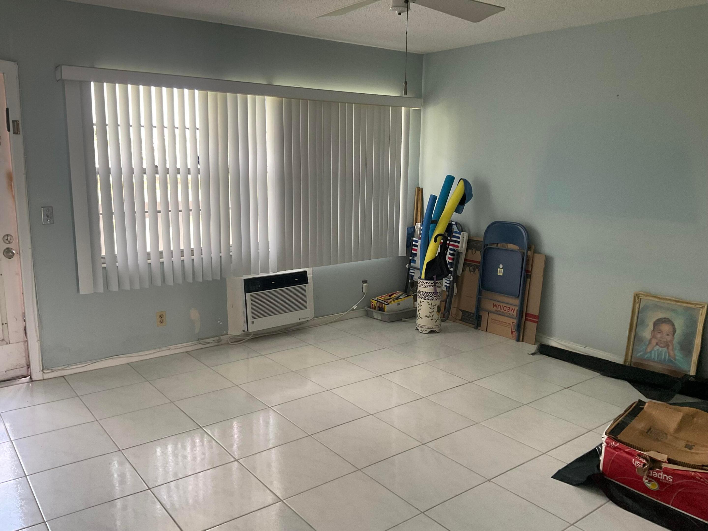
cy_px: 266
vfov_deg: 48.2
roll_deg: -1.3
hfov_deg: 61.7
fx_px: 593
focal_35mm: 29
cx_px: 354
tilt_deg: -10.9
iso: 64
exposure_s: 1/60
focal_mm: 3
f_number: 1.8
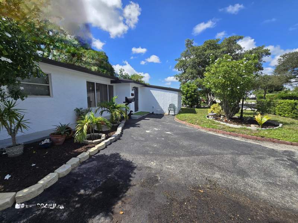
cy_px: 112
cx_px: 149
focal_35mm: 13
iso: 50
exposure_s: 1/1667
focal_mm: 2.2
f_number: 2.2
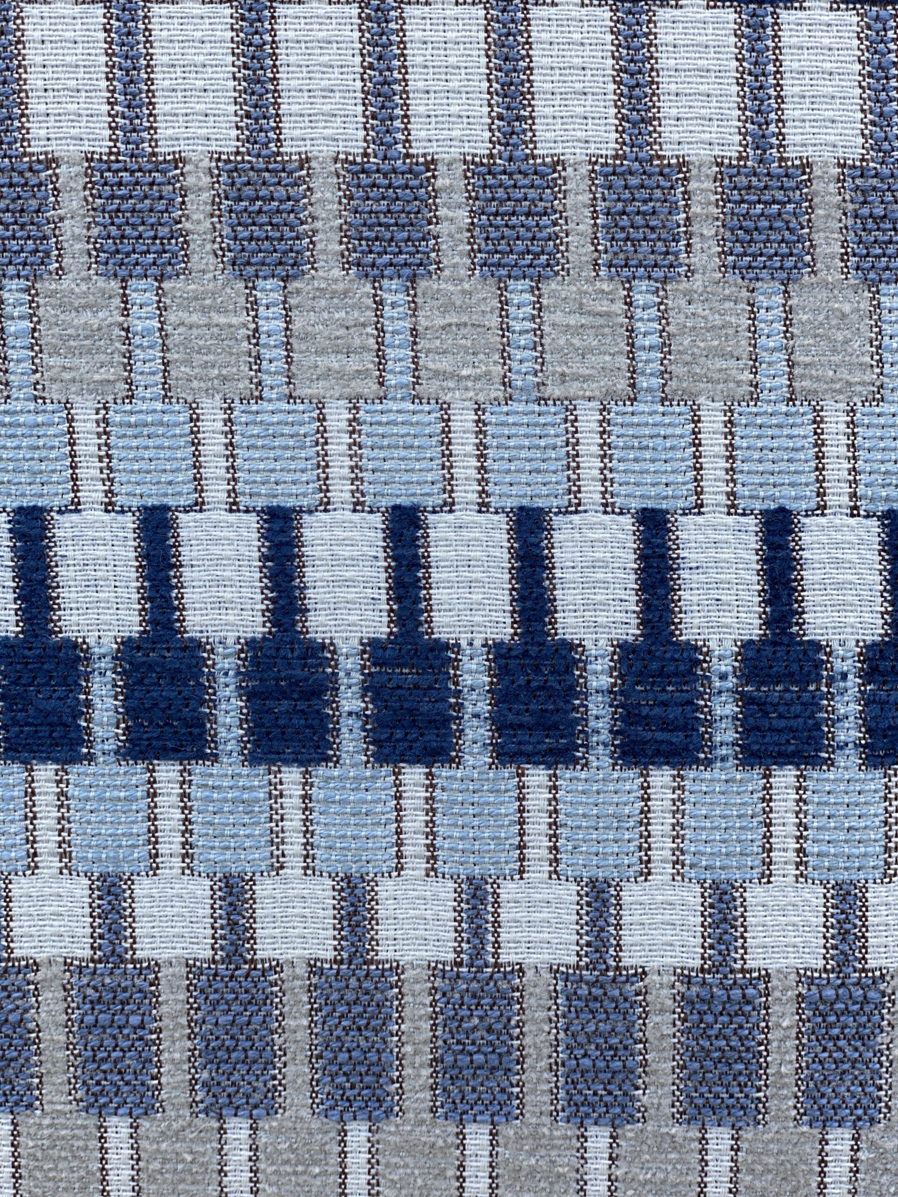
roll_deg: +0.3
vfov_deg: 36.8
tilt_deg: -24.6
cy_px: 598
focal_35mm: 52
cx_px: 449
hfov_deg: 28.0
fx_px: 1799
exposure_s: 1/313
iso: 20
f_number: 2
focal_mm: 6
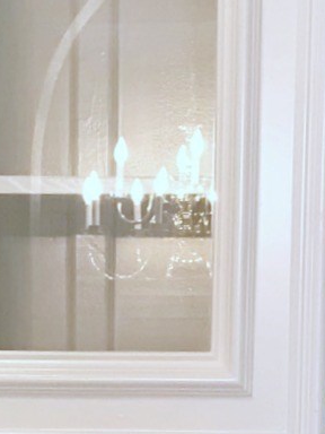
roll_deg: -0.1
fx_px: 1790
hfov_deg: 10.4
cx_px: 101
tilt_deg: -7.3
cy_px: 628
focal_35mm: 143
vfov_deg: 13.1
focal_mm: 3.99
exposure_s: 1/15
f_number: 1.8
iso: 50
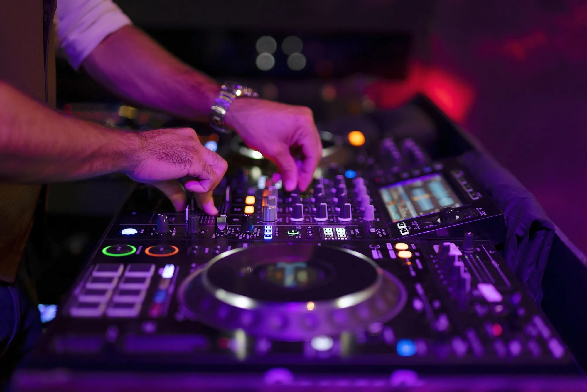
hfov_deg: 39.6
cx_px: 294
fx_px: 815
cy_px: 196
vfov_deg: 27.0
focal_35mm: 50
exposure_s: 1/250
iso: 640
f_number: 1.4
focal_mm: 50
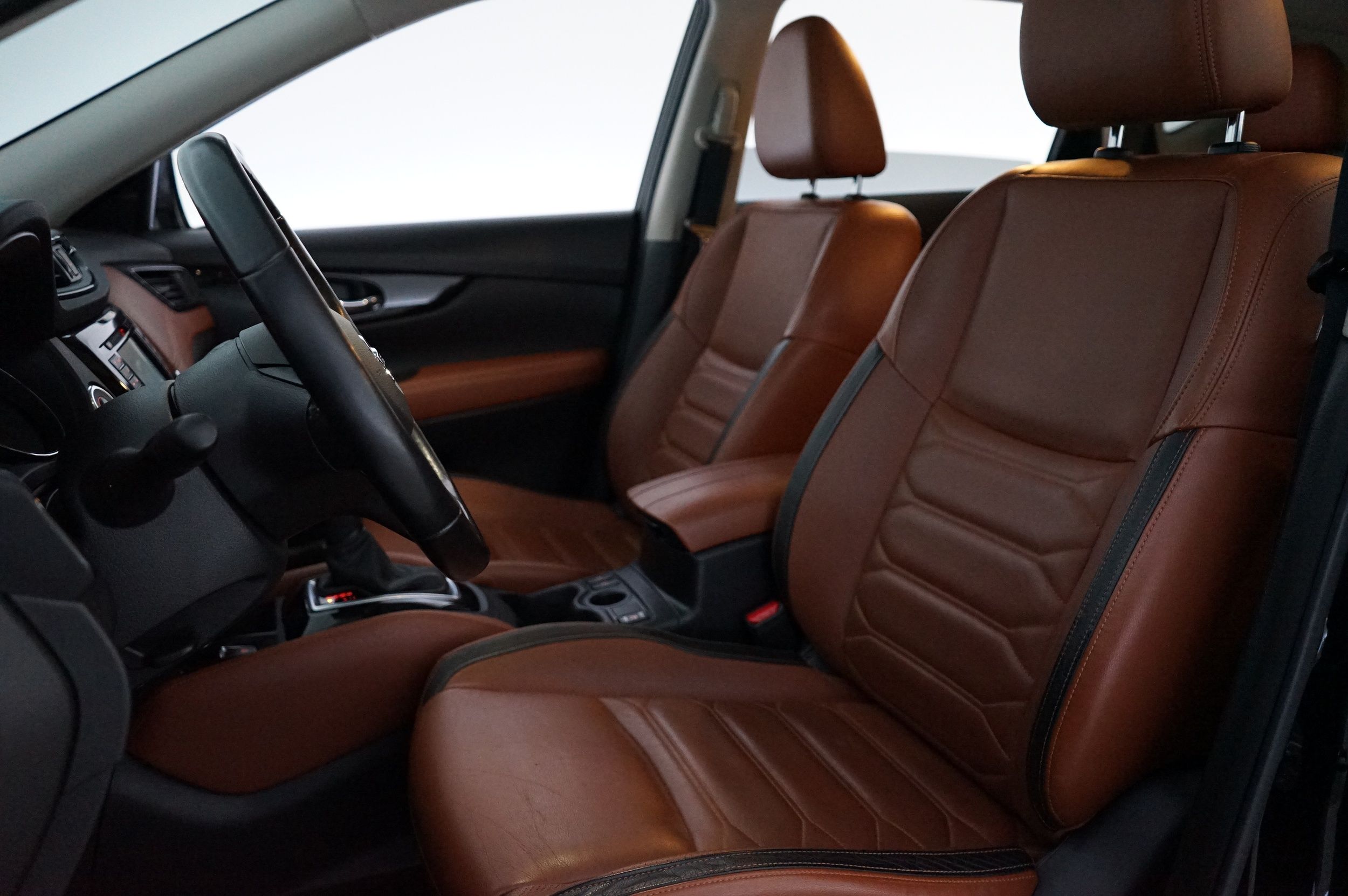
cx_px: 674
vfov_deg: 44.9
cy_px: 448
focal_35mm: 29
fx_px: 1085
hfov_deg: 63.7
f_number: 3.5
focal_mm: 29
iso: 6400
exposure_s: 1/125
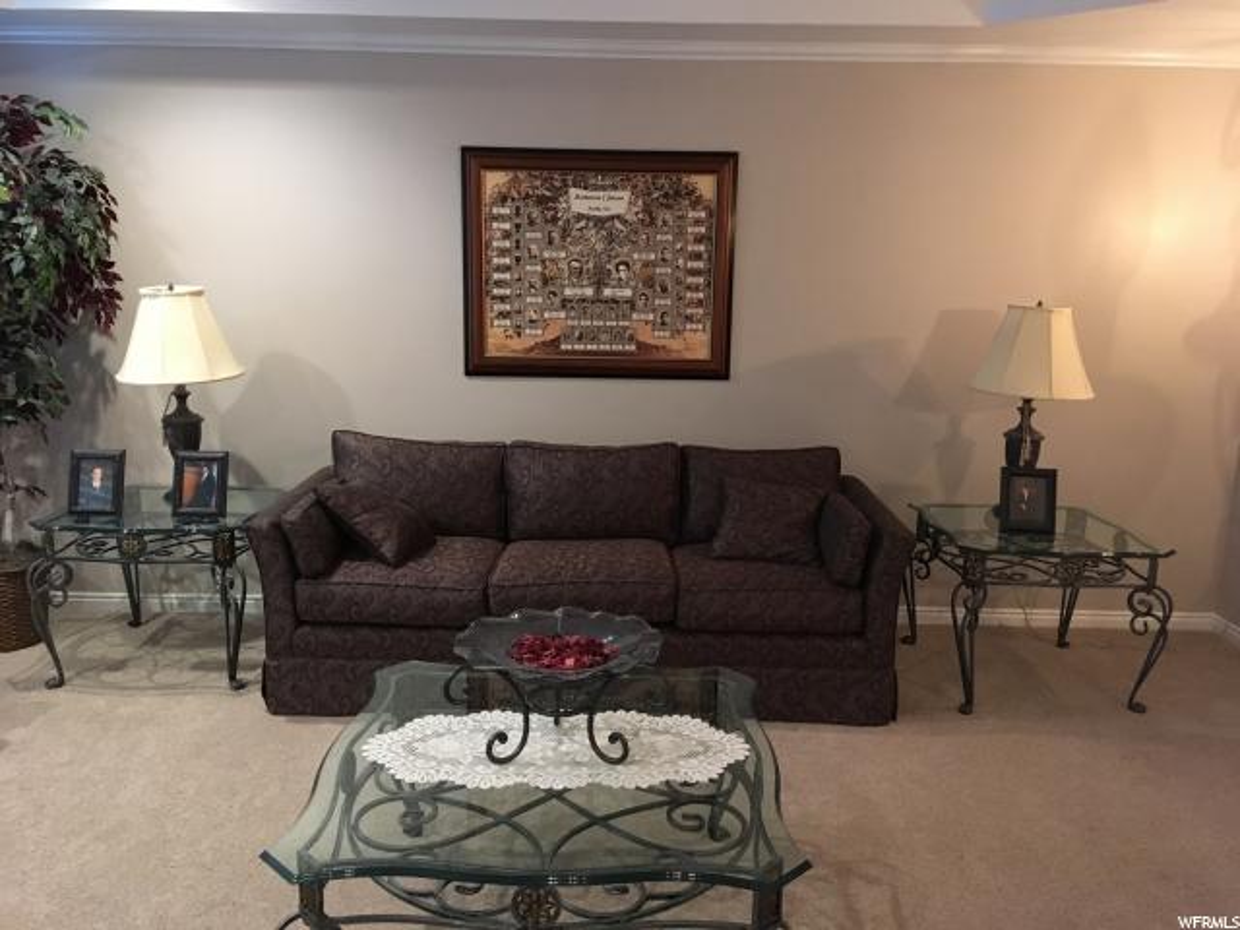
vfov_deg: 48.2
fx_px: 1039
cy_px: 465
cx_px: 620
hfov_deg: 61.7
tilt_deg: -11.3
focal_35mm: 29
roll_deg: -1.5
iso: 250
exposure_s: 1/30
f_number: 2.2
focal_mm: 4.15
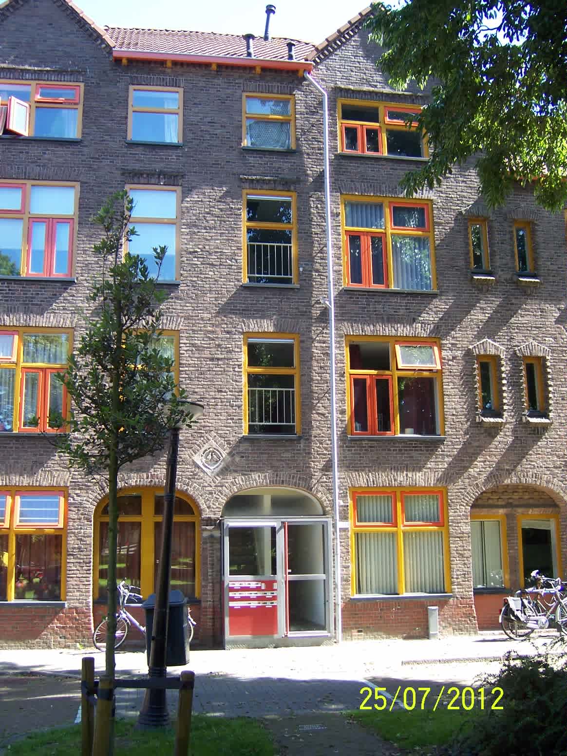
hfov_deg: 39.7
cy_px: 378
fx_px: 786
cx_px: 284
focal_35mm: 36
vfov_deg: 51.4
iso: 80
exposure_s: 1/125
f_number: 2.8
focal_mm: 6.2
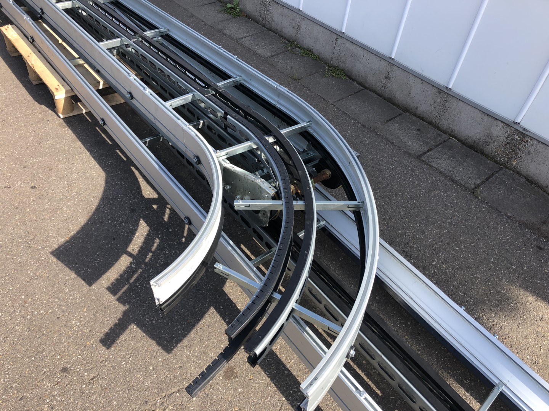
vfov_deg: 49.7
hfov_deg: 63.4
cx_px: 274
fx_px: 444
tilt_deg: -46.0
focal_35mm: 28
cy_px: 206
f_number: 1.8
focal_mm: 4
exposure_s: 1/607
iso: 20
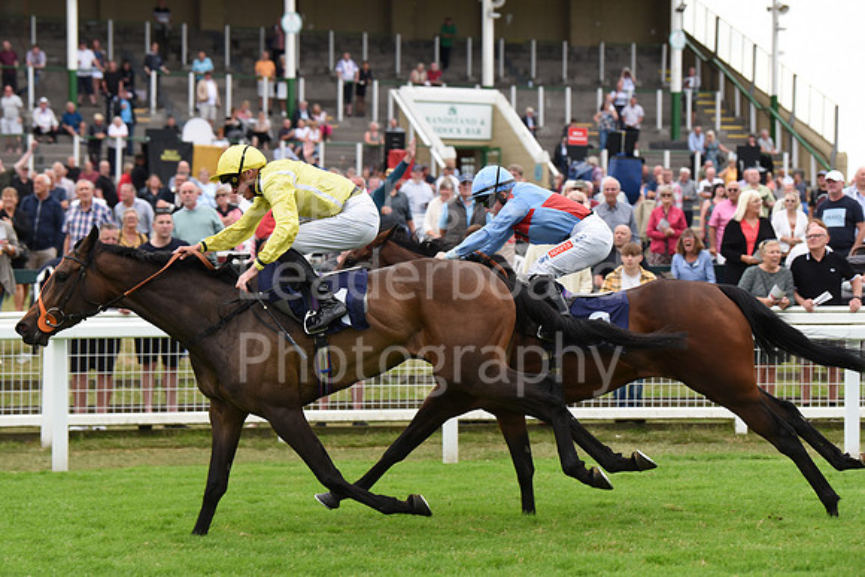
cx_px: 432
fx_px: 2644
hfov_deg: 18.6
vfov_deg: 12.5
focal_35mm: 110
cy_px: 288
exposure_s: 1/2000
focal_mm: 110
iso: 1000
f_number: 4.5
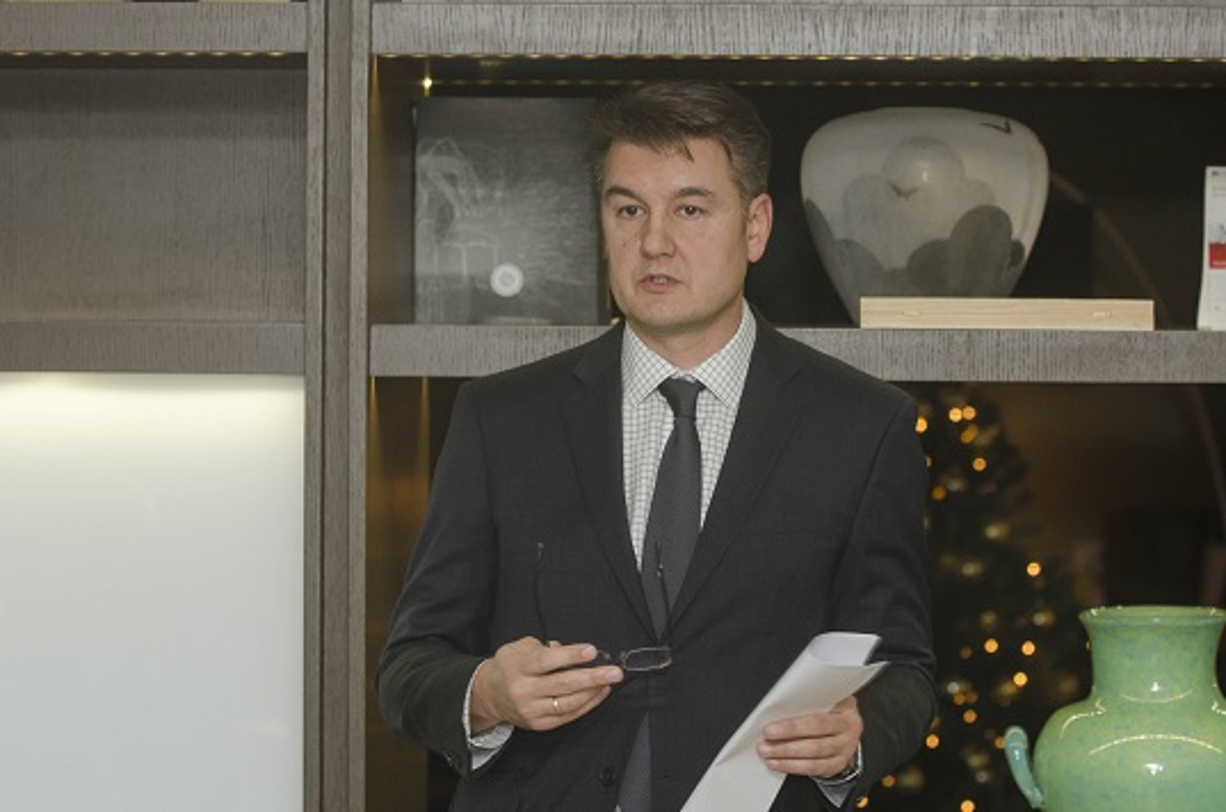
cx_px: 613
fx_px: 4691
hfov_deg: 14.9
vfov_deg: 9.9
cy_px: 406
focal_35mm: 138
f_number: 4.5
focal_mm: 92
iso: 400
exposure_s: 1/125
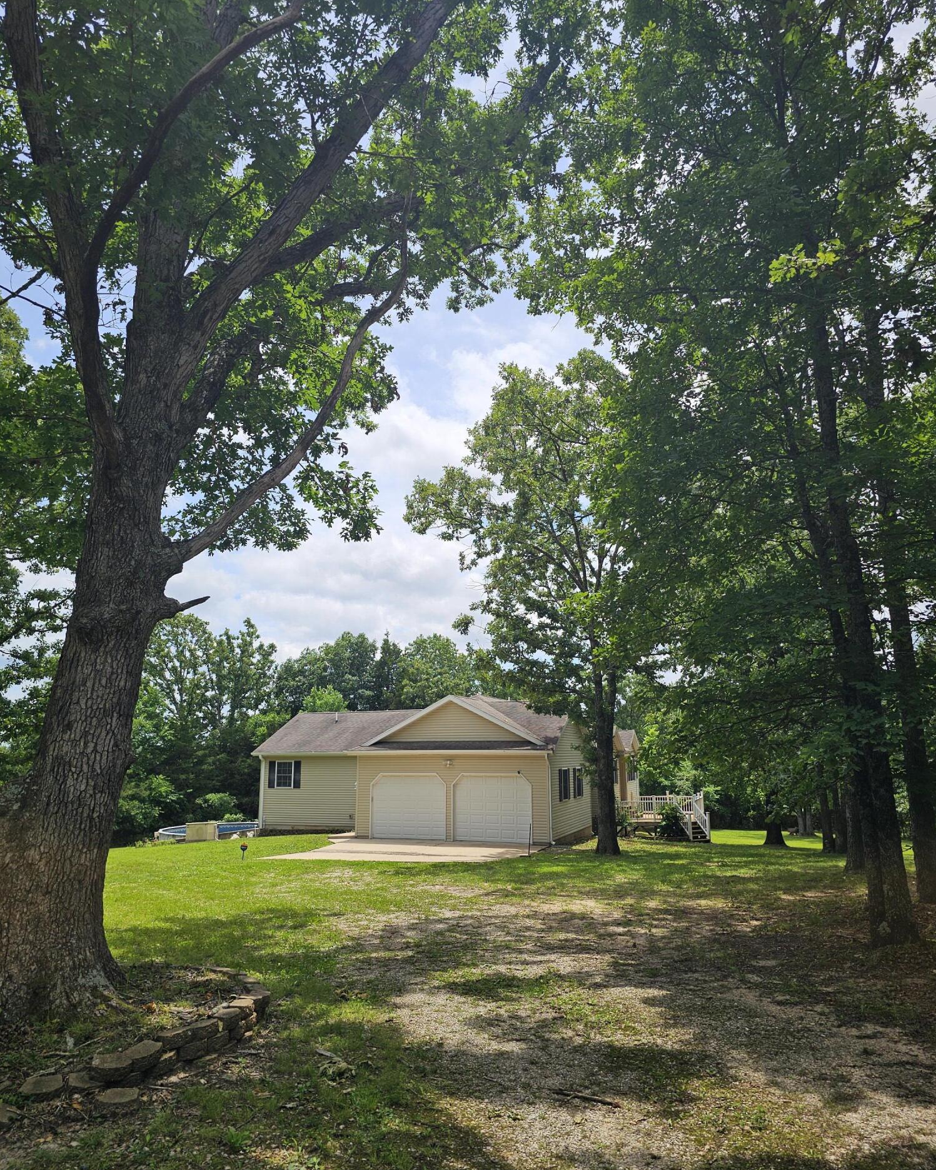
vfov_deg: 70.3
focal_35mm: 24
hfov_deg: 58.8
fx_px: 831
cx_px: 468
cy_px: 594
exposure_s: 1/907
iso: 10
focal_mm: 6.3
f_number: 1.7
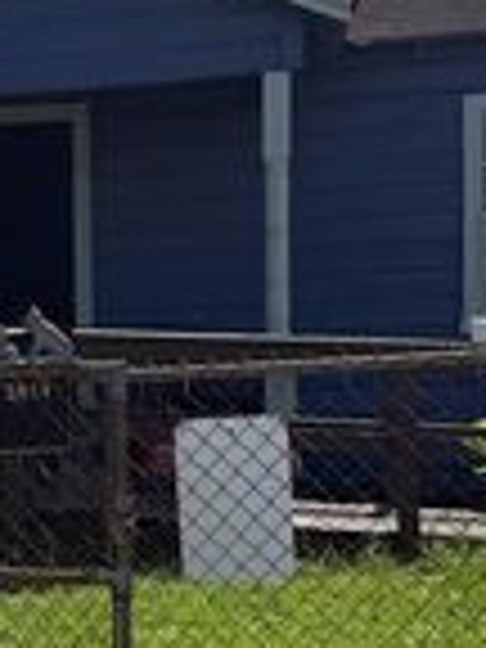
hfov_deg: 12.9
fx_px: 2078
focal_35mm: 111
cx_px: -158
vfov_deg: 17.6
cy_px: 533
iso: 80
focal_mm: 6.76
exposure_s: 1/6173
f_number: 1.78
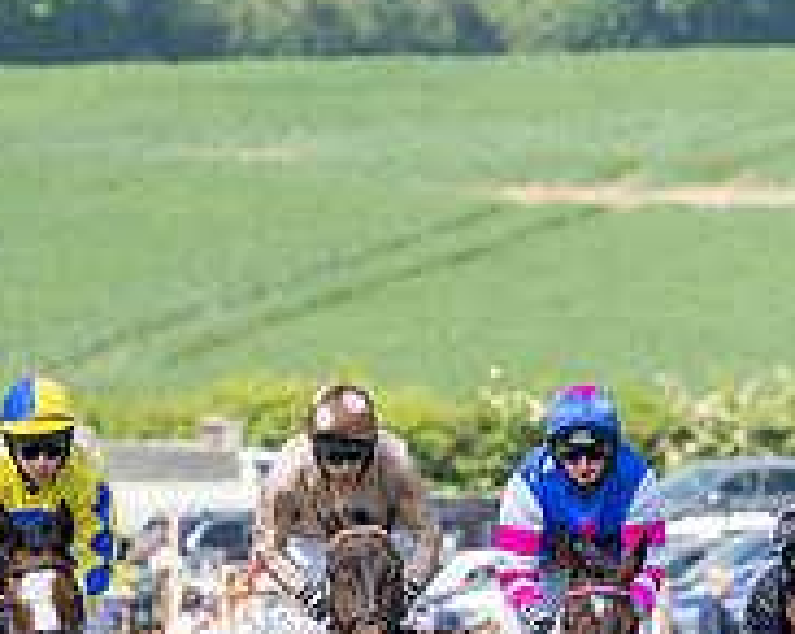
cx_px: -294
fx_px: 27688
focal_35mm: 1178
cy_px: 496
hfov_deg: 1.6
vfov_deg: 1.3
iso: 400
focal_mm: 170
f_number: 4
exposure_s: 1/2500
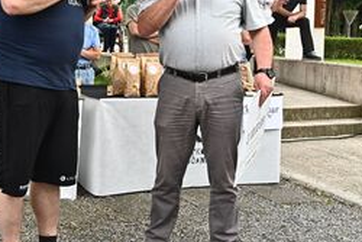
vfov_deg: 21.4
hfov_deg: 31.6
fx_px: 634
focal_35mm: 63
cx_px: 119
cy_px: 52
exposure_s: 1/250
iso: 1600
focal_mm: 35
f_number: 11
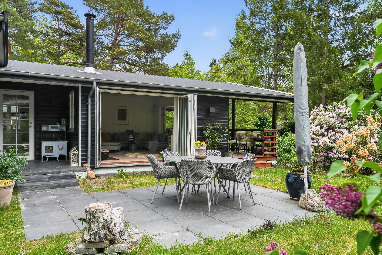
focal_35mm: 29
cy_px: 128
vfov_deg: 45.0
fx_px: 308
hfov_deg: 63.7
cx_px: 191
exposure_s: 1/80
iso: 400
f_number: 8
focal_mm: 29
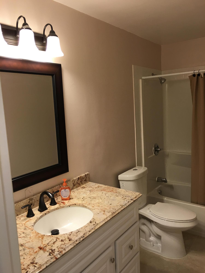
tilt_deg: -6.9
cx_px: 102
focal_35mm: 29
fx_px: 229
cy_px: 136
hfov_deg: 48.2
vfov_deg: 61.7
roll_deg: +3.2
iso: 32
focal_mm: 4.15
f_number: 2.2
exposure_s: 1/30
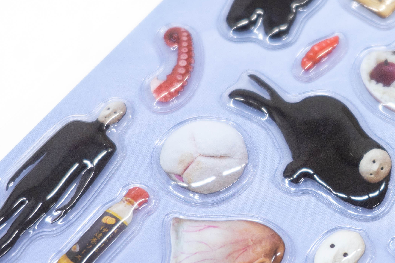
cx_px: 347
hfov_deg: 12.0
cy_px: 154
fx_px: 1865
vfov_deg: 8.1
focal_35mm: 170
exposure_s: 1/60
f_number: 5.6
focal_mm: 60
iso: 400
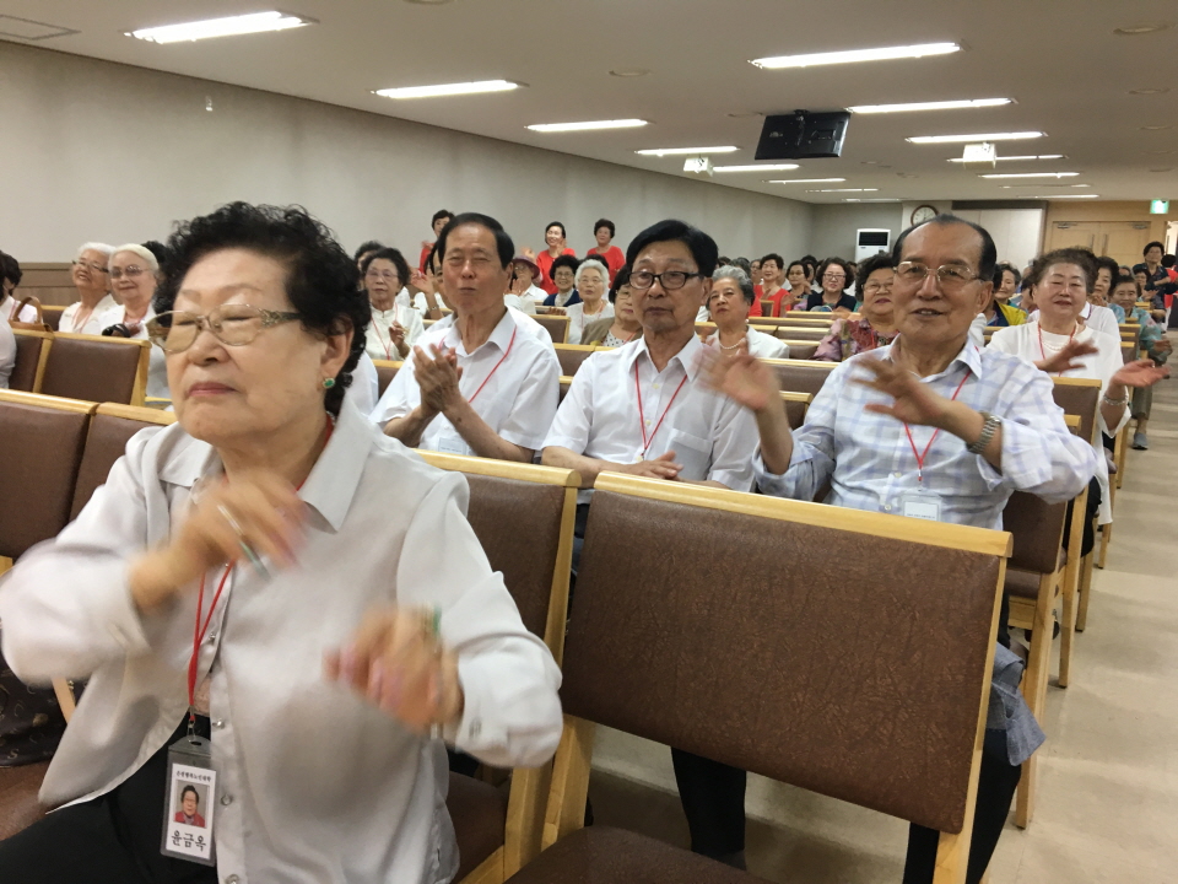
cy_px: 442
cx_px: 589
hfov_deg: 61.7
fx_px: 987
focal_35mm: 29
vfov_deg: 48.2
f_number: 2.2
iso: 80
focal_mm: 4.15
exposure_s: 1/30
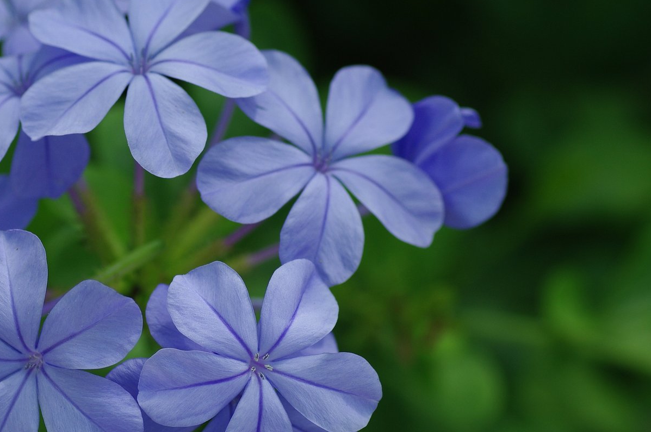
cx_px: 238
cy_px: 226
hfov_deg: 8.9
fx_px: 4172
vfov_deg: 5.9
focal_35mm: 231
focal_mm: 90
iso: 100
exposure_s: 1/250
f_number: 4.5
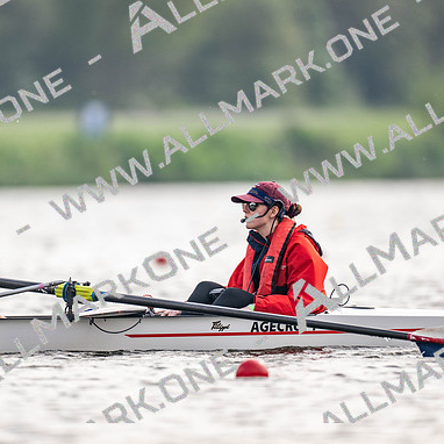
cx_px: 193
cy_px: 224
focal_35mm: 775
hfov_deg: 2.3
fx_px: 11246
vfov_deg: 2.3
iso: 500
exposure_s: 1/2500
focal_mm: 600
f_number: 4
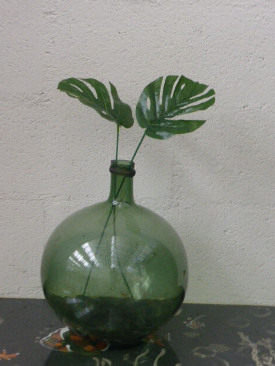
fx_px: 1059
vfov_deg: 19.6
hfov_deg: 14.8
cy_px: 184
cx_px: 135
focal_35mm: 100
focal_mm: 16.1
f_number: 5.2
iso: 400
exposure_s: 1/13
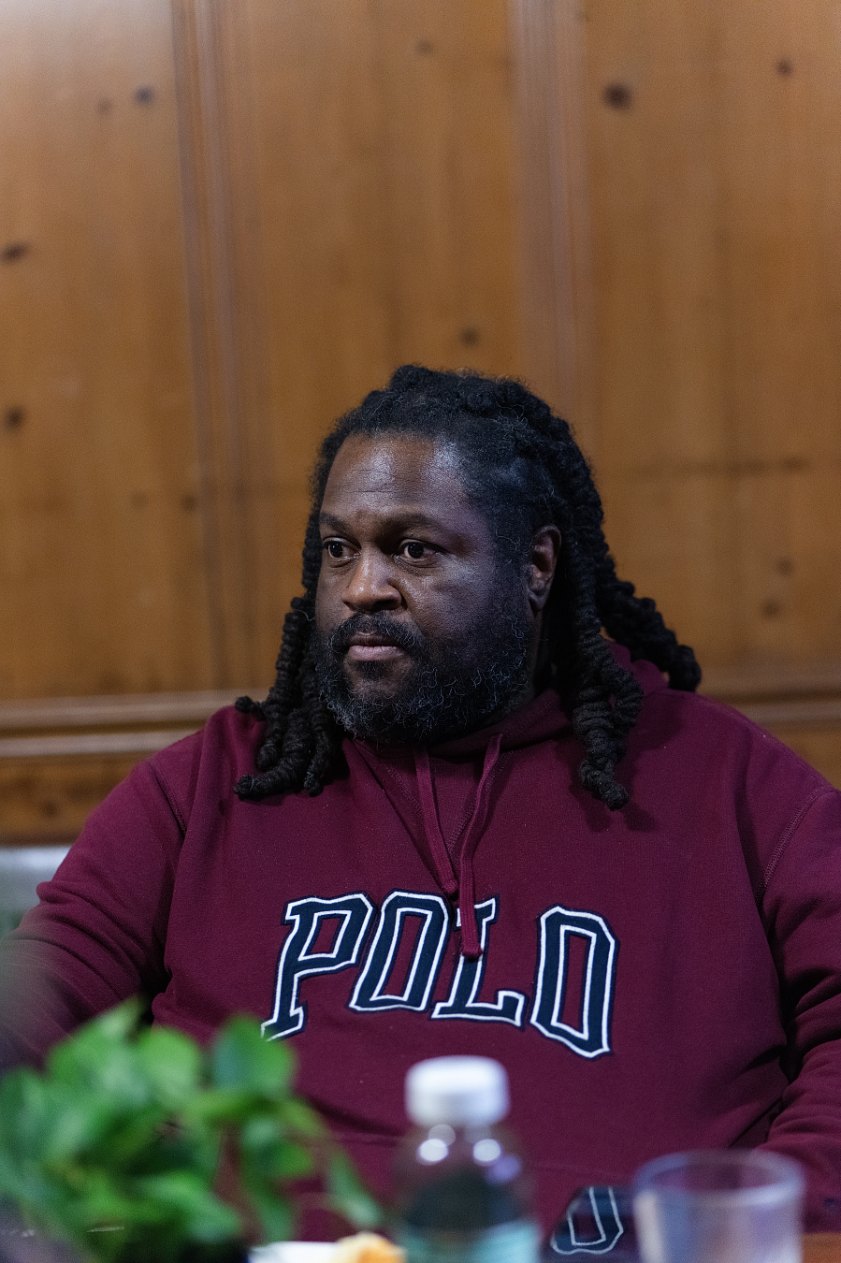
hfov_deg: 16.1
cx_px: 420
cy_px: 632
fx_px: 2981
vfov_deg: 23.9
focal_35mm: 85
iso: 4000
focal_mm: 85
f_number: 2.2
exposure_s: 1/125
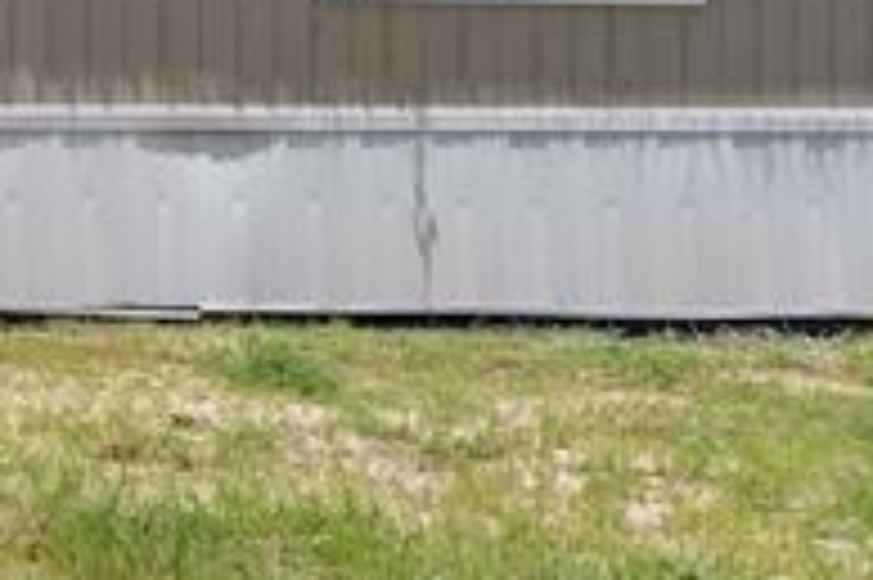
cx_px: -958
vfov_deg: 14.3
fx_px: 2302
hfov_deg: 15.9
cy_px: 99
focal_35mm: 95
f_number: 8
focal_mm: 18
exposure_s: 1/3200
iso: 500
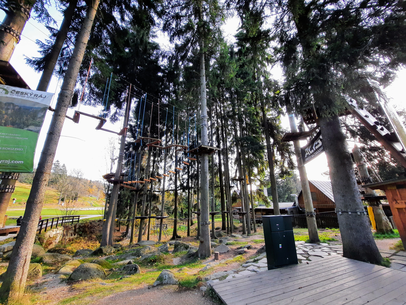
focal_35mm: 13
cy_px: 152
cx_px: 203
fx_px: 152
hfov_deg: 106.2
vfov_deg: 89.9
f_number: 2.2
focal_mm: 1.74
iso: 64
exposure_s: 1/100
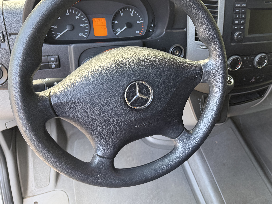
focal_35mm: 30
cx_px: 164
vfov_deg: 46.6
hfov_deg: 59.4
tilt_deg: -40.3
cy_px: 86
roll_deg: -6.4
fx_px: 236
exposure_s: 1/60
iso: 400
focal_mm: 6.76
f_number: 1.78
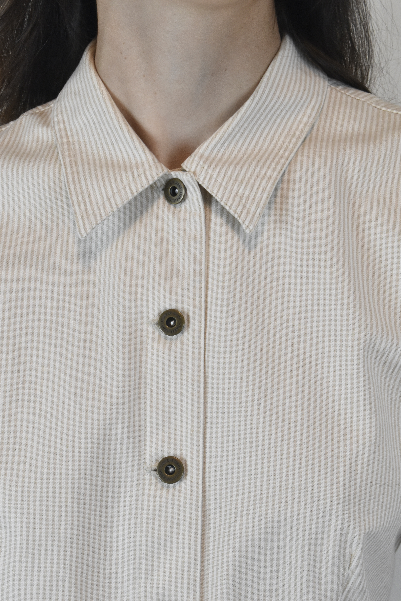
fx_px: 1303
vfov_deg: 26.0
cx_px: 200
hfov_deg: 17.5
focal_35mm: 78
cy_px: 300
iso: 1600
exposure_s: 1/80
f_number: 16
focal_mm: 52
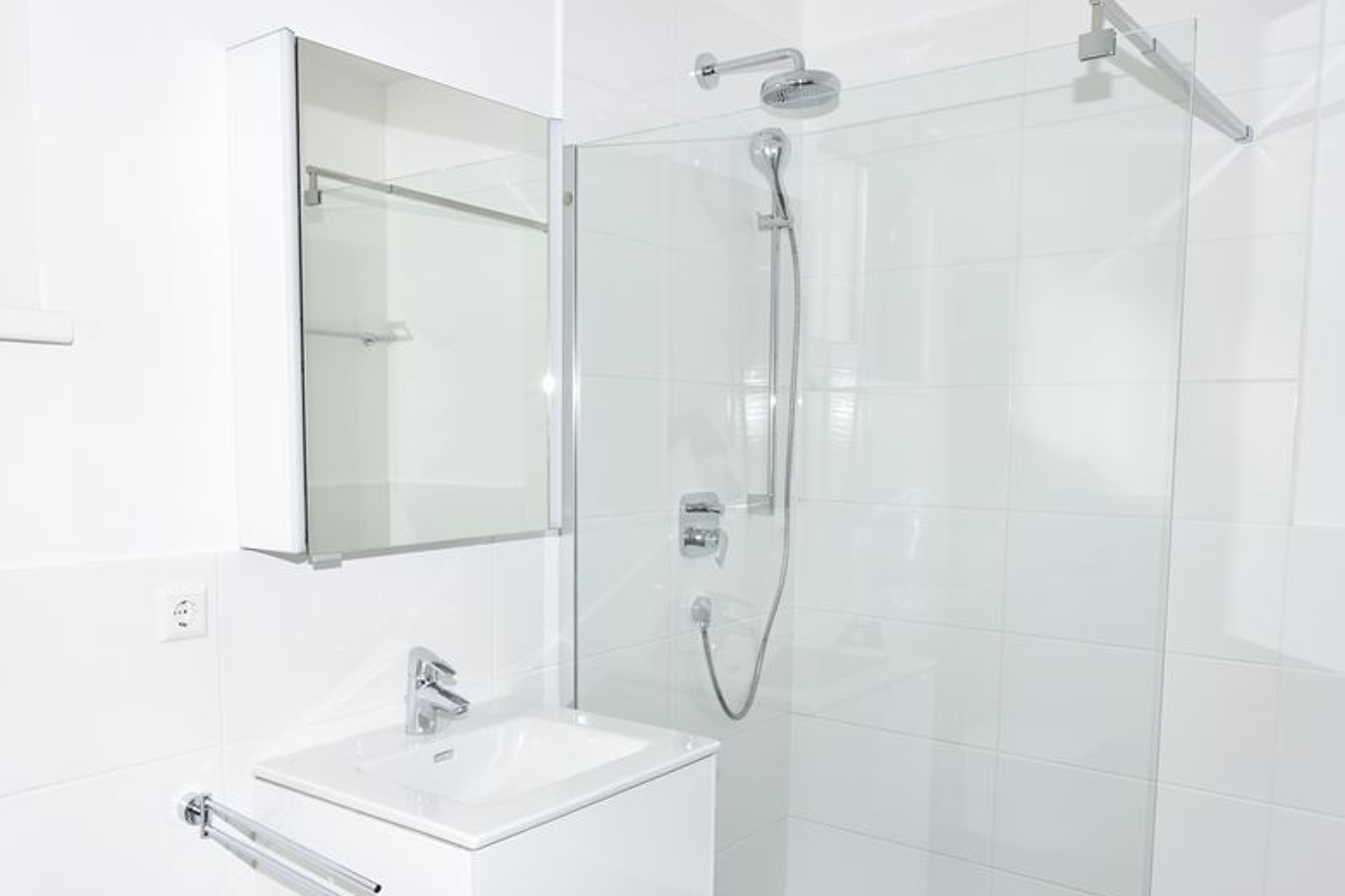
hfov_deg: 64.0
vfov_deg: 45.0
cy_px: 547
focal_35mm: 29
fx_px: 1073
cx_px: 597
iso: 125
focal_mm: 13
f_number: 5.6
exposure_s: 1/125
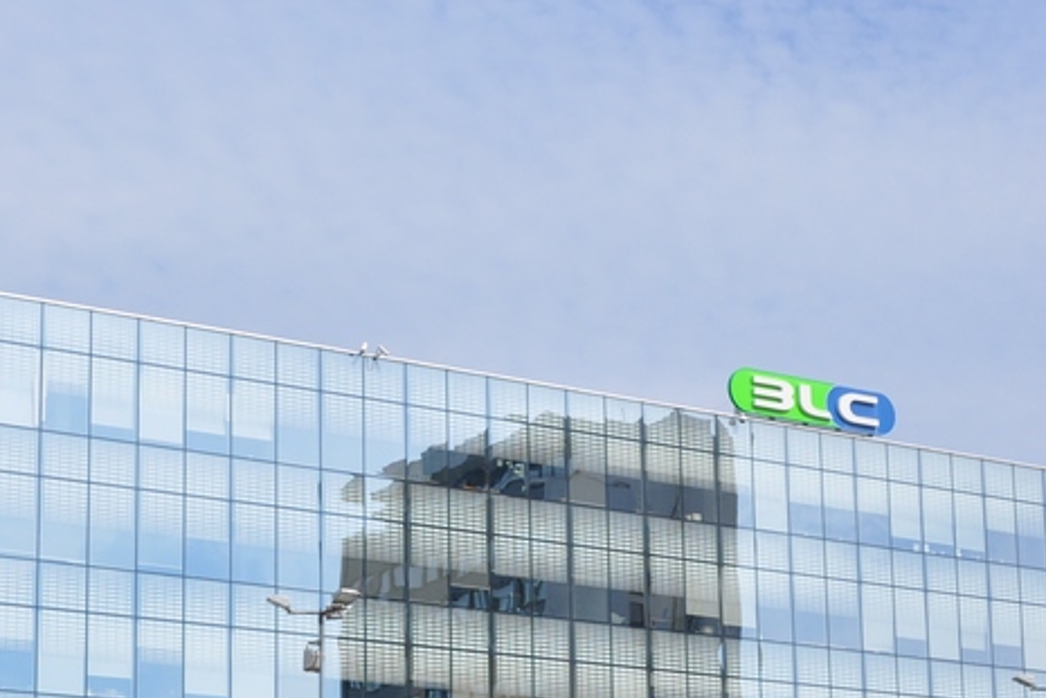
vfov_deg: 15.9
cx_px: 142
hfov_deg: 23.4
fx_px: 2470
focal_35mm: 85
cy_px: 571
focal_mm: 22
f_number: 10
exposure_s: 1/400
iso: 200
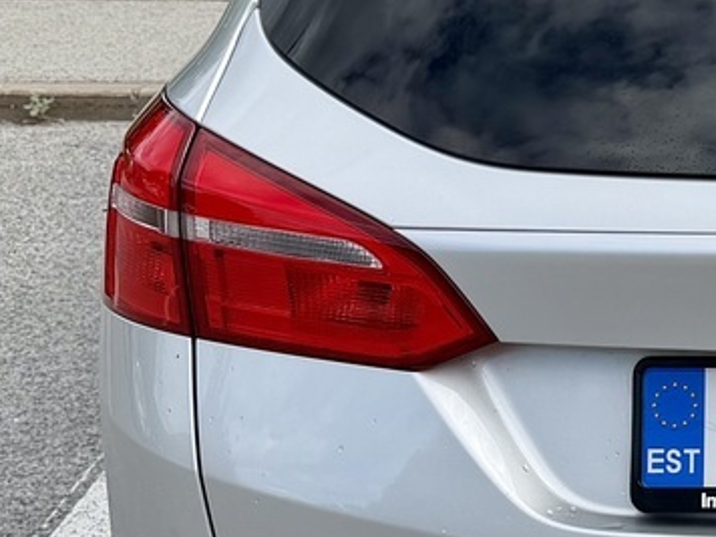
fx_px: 2234
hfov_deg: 17.4
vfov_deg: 13.7
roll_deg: +0.7
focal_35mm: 108
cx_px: 845
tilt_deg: -14.8
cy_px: 223
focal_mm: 6.76
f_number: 1.78
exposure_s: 1/3145
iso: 80
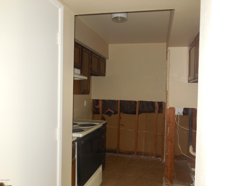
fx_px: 179
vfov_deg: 54.9
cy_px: 93
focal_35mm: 25
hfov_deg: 69.4
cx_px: 124
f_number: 3.1
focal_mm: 4.5
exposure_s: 1/25
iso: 250
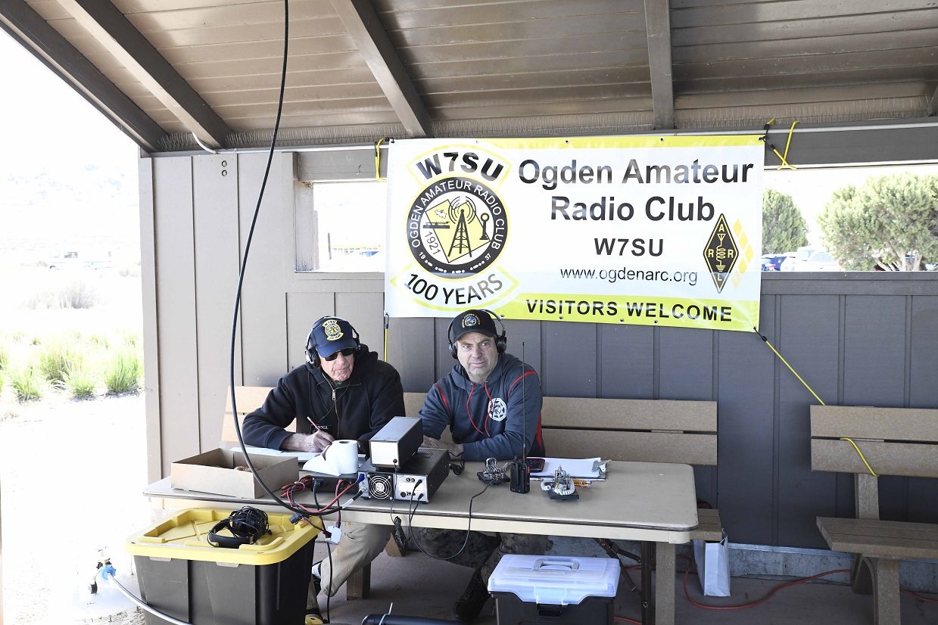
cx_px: 469
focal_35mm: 34
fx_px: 886
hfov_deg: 55.8
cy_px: 312
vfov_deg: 38.9
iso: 3200
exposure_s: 1/320
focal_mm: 34
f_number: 9
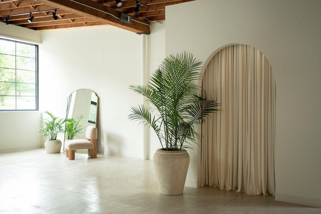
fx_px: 312
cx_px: 160
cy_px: 107
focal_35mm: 35
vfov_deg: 37.7
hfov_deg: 54.4
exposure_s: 1/320
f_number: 1.4
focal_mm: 35
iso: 500
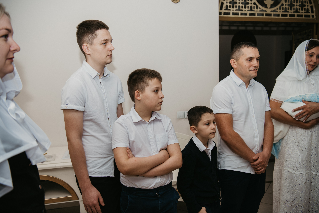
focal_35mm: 34
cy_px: 106
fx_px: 301
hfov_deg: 55.8
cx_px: 160
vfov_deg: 38.9
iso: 200
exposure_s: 1/160
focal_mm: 34
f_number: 4
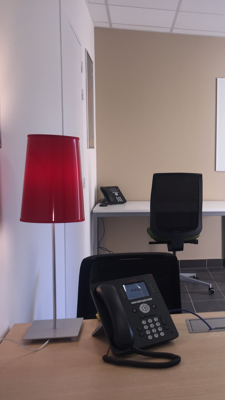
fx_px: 456
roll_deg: -2.1
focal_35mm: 43
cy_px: 198
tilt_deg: -6.9
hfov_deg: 26.1
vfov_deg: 47.4
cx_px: 233
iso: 32
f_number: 2.2
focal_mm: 4.15
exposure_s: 1/58
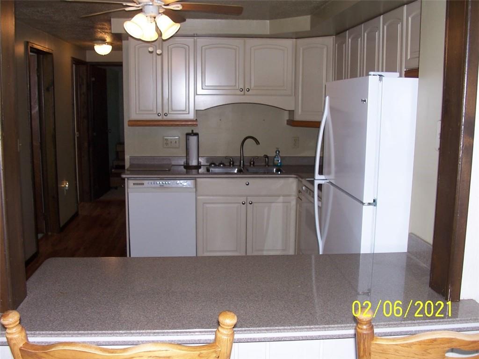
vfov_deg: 40.7
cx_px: 240
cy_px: 180
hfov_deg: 52.6
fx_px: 484
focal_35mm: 35
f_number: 2.8
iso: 80
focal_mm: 6
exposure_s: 1/60
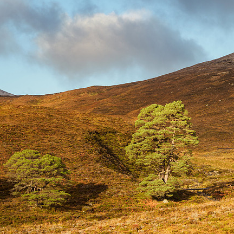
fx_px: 956
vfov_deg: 14.0
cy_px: 115
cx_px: 170
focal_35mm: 125
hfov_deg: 13.9
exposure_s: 1/250
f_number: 4
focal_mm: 40
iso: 200
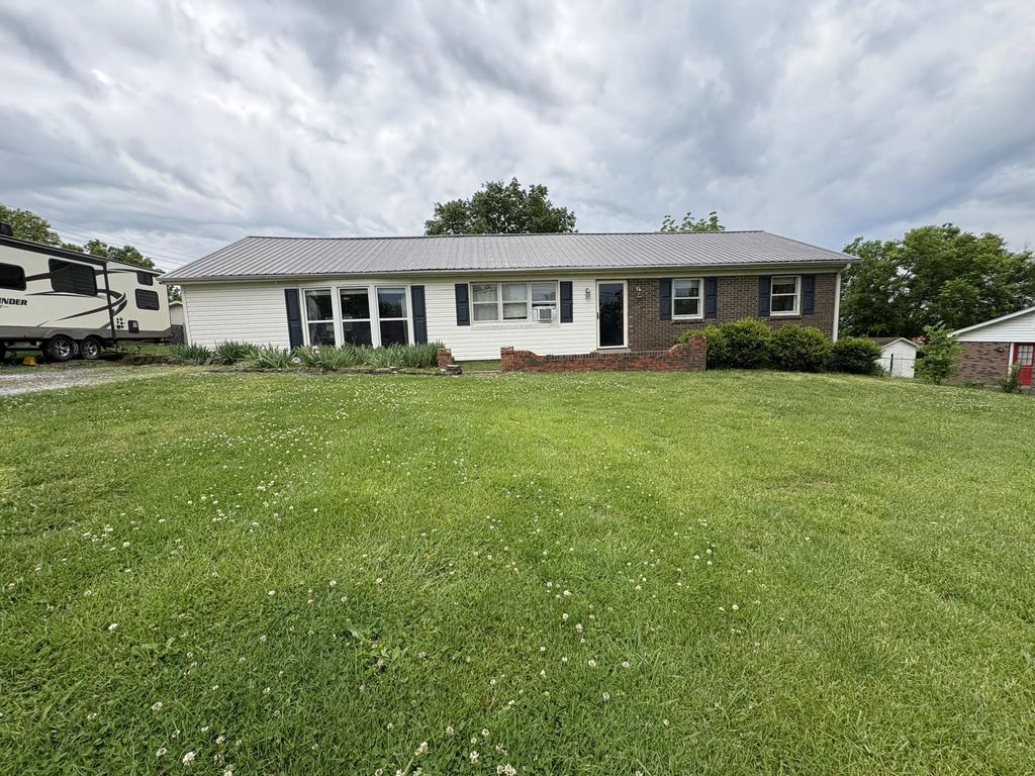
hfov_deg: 102.1
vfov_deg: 85.7
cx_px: 518
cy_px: 388
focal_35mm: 14
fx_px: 419
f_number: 2.2
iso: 64
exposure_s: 1/1299
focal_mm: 2.22
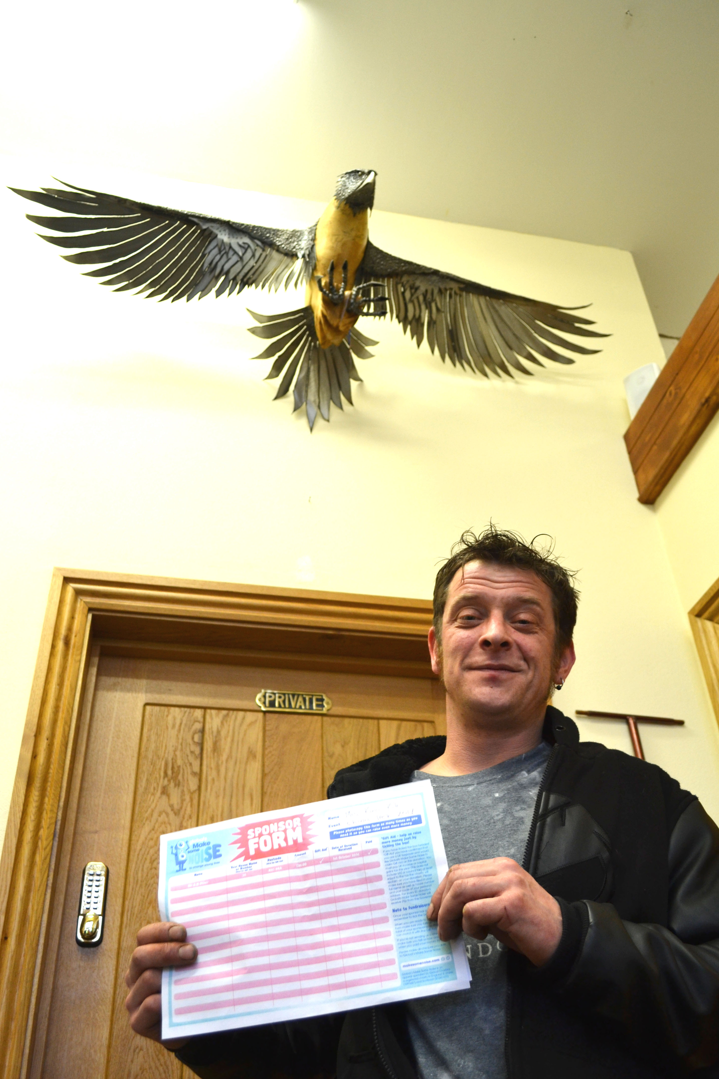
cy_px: 543
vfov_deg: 63.7
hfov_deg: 45.0
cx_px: 375
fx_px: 869
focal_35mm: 29
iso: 400
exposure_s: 1/60
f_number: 4
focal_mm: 18
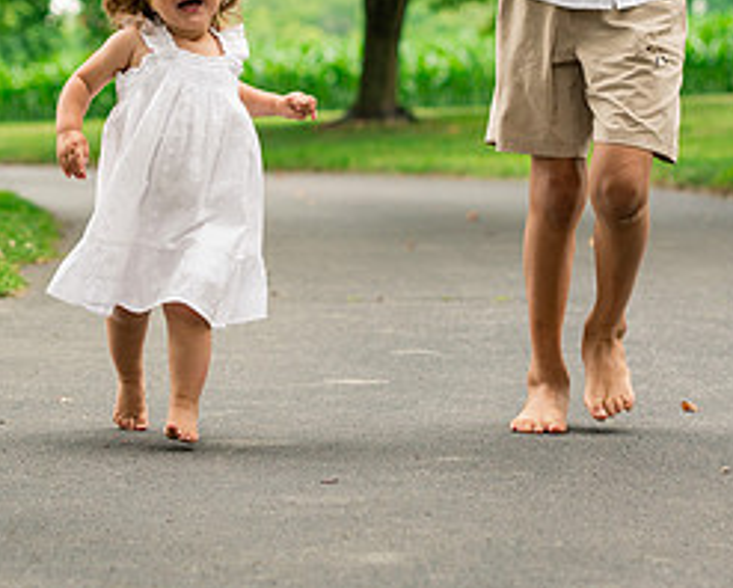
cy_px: 19
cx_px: 234
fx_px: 4060
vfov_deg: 8.2
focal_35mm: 187
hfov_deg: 10.3
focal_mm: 85
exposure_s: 1/500
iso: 500
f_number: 3.5
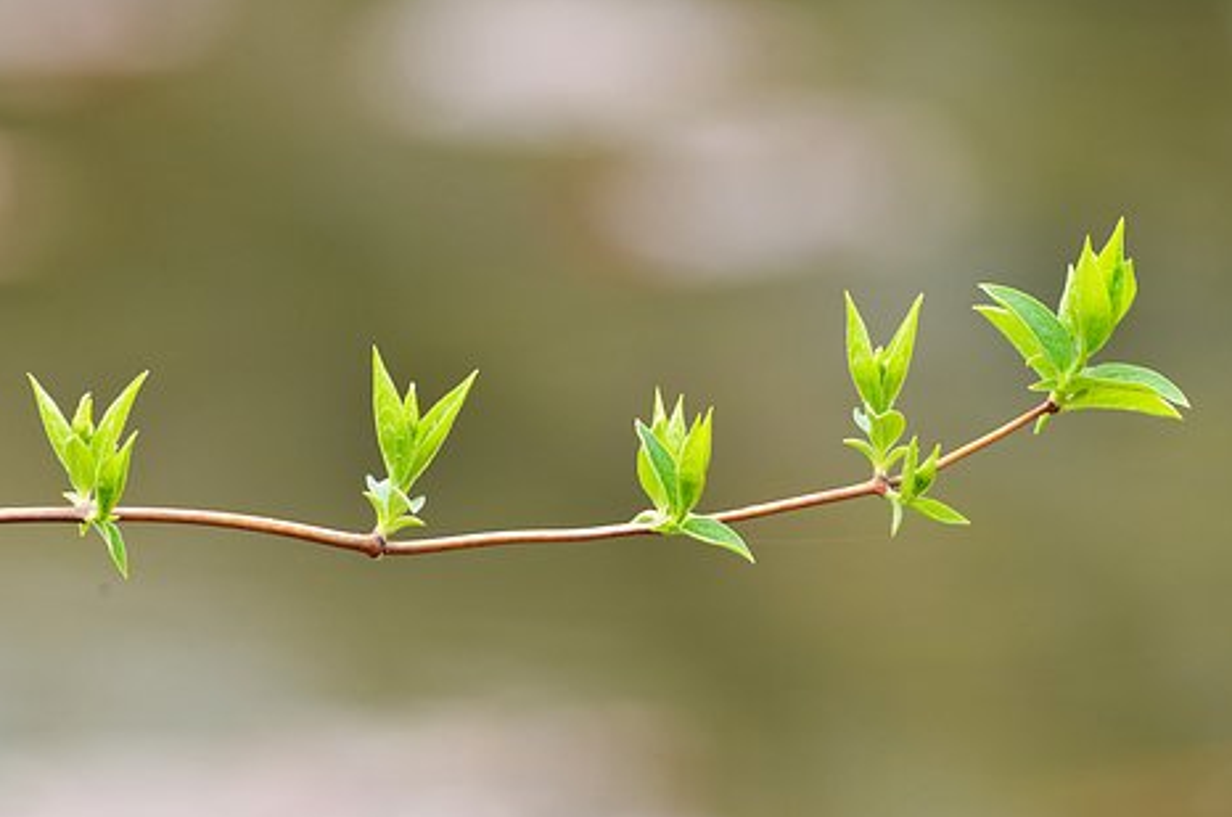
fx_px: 39424
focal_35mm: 1154
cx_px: 590
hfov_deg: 1.8
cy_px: 399
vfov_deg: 1.2
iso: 400
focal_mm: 700
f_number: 11
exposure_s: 1/40
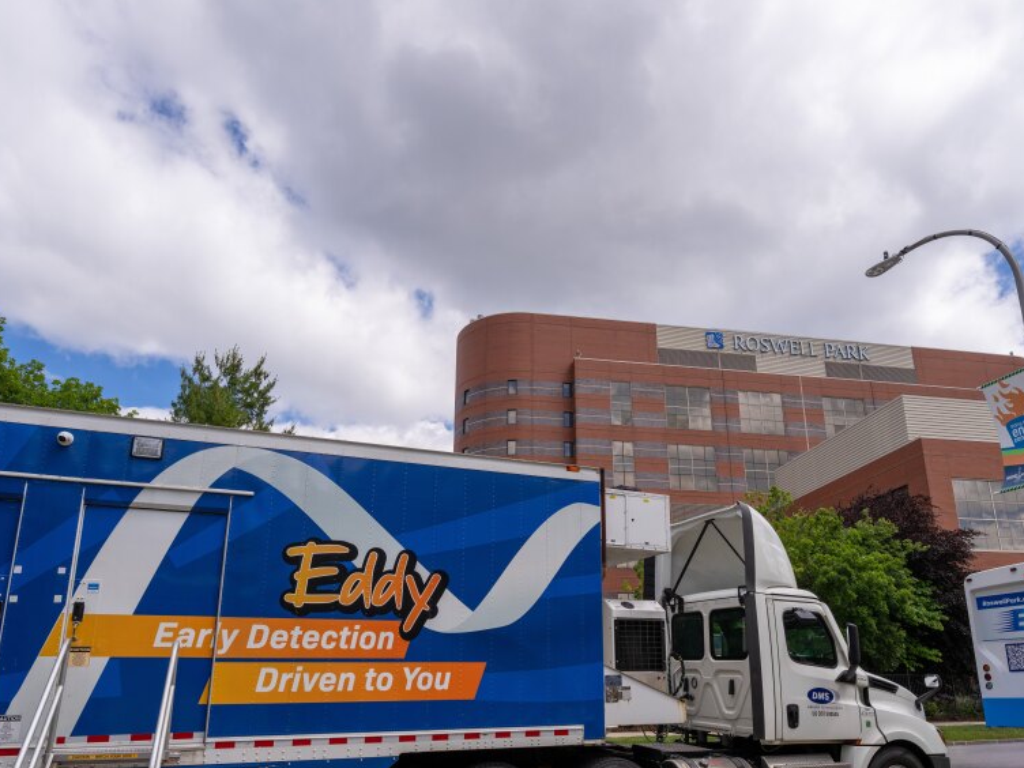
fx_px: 721
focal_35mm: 24
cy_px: 474
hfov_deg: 70.7
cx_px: 541
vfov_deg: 55.5
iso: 200
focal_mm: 15.9
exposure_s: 1/1250
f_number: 5.6
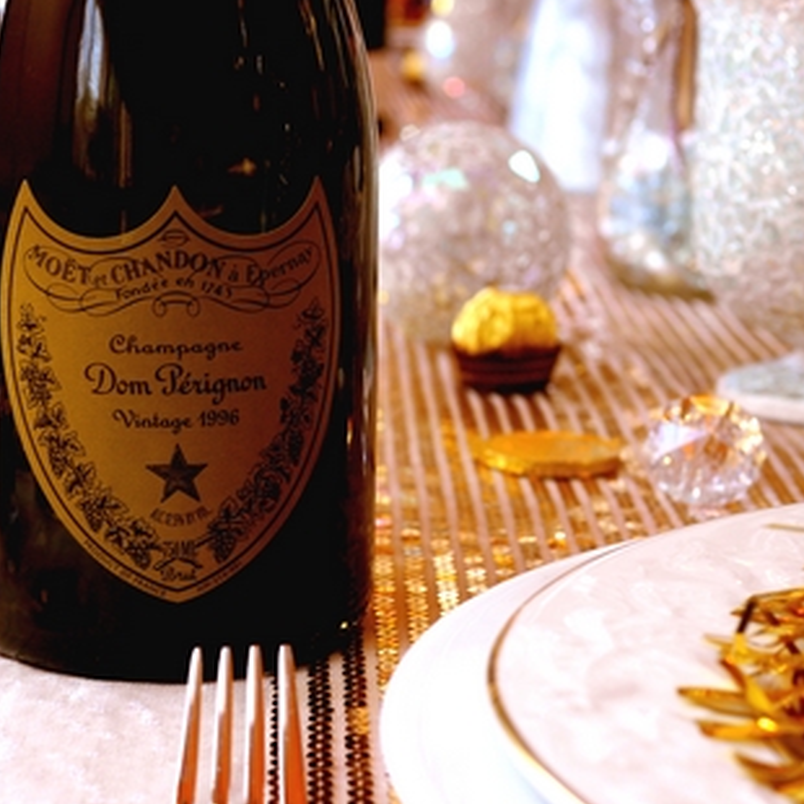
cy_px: 471
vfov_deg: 21.1
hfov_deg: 20.9
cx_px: 165
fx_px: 2155
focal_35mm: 82
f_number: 4
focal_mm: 25
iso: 200
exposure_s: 1/30
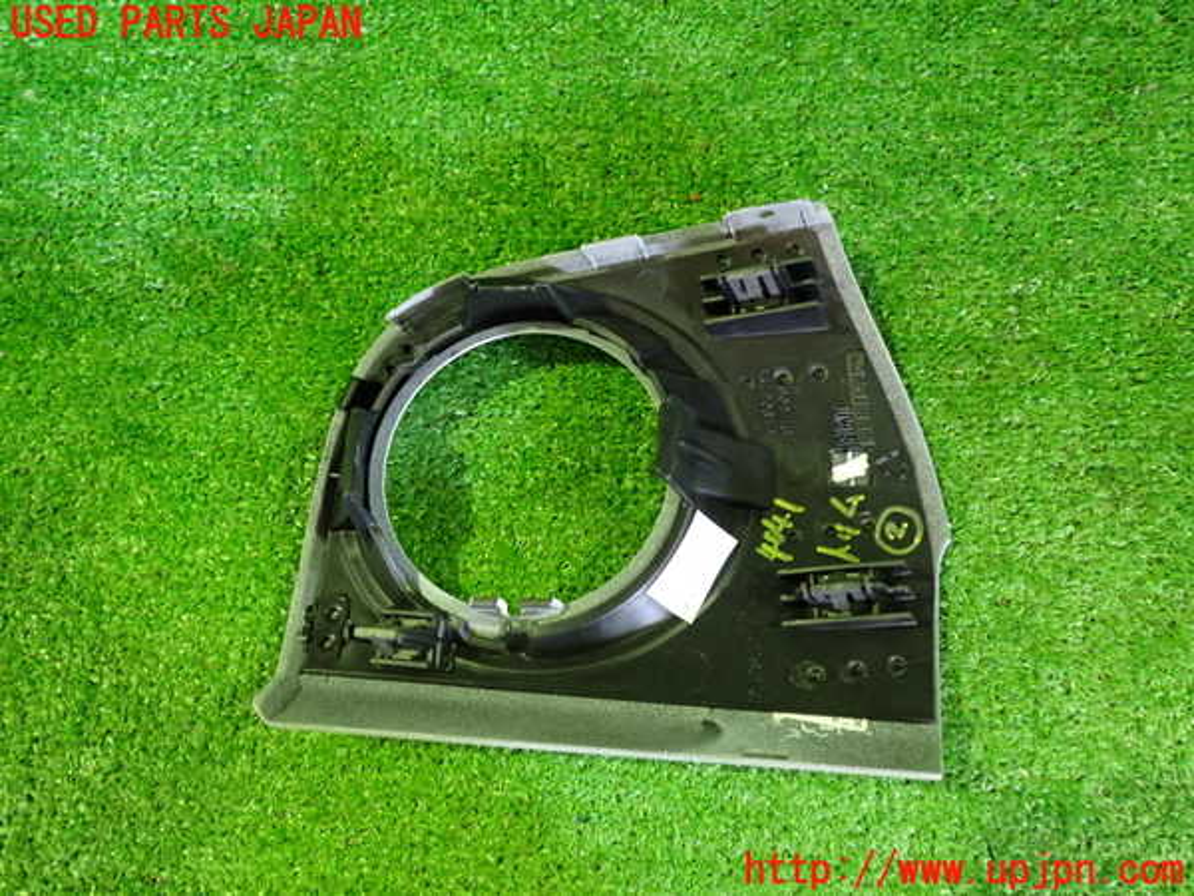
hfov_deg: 60.0
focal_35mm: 30
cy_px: 448
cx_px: 597
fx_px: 1035
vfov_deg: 46.8
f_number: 2.3
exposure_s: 1/25
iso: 800
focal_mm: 5.4
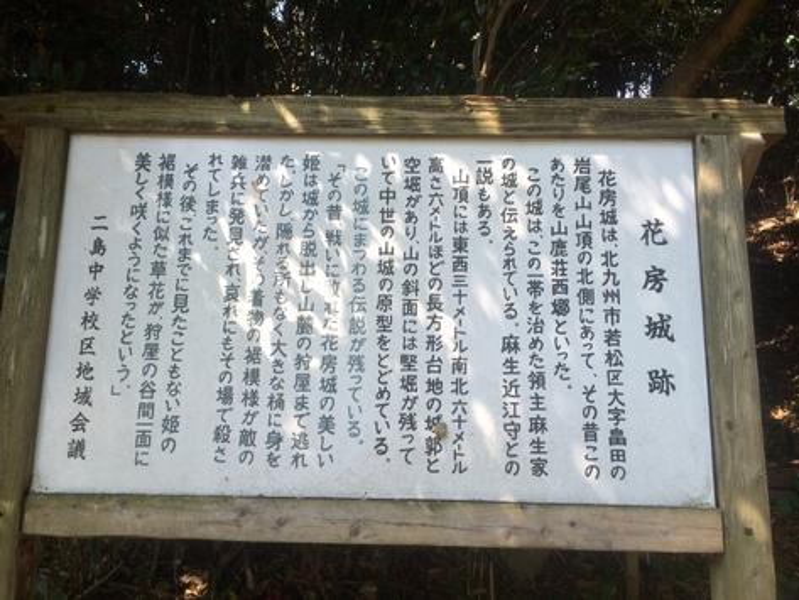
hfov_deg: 60.0
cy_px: 300
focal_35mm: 30
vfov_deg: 46.8
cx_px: 400
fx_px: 693
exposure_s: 1/258
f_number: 2.2
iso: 32
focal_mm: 4.12
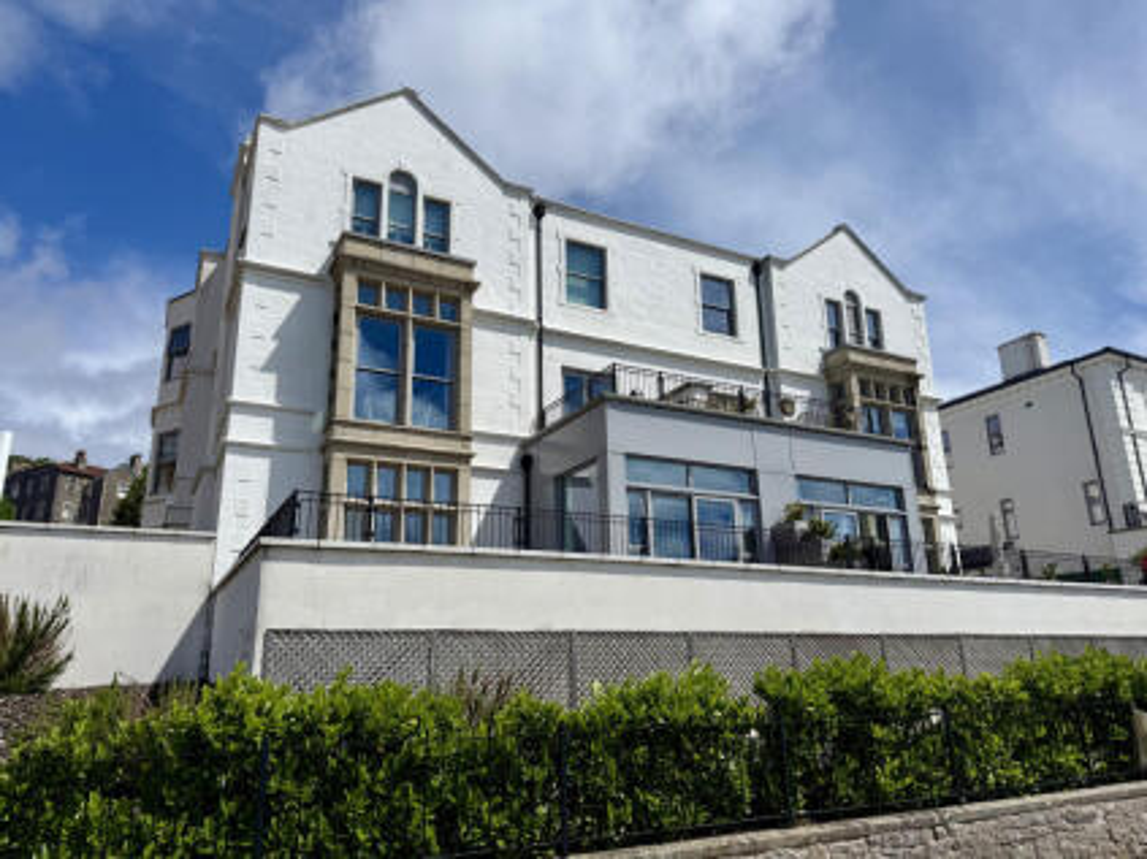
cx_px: 574
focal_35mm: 24
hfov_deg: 71.6
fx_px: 795
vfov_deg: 56.8
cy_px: 430
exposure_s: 1/10309
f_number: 1.78
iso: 80
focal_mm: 6.76
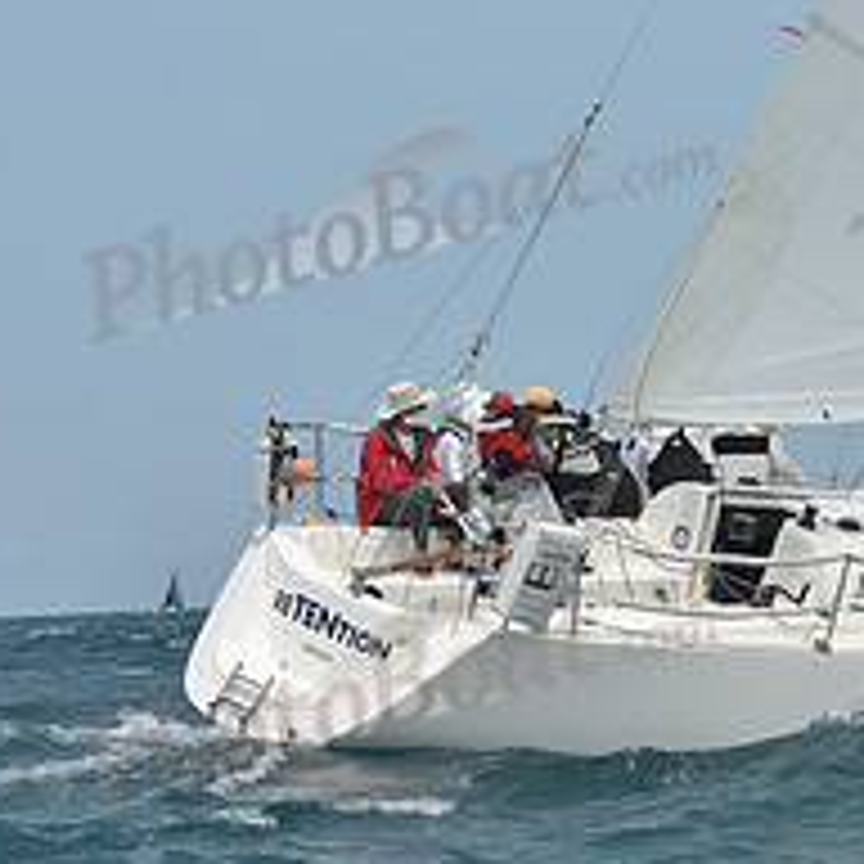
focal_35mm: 180
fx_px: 5083
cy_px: 394
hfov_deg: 9.6
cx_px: 954
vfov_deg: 9.7
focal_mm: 70
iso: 250
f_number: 11
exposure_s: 1/800
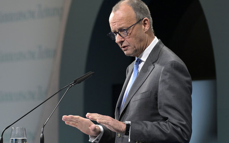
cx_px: 114
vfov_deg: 3.5
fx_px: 2365
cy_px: 68
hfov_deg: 5.5
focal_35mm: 379
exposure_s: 1/800
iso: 4000
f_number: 5.6
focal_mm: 370
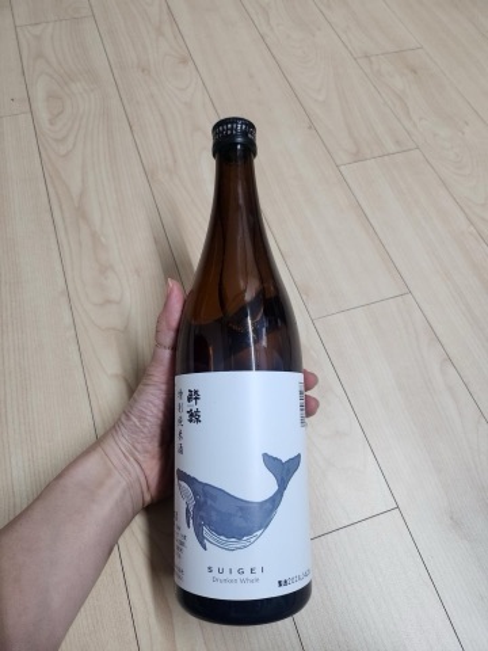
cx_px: 244
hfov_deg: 56.8
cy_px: 326
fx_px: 451
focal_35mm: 24
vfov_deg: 71.6
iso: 500
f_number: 1.8
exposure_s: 1/120
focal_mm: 5
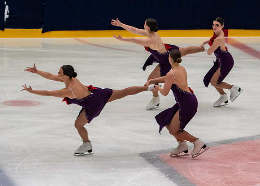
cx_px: 156
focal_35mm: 265
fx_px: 1956
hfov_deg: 7.6
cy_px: 94
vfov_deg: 5.4
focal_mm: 102
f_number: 5.6
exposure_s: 1/320
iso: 1100
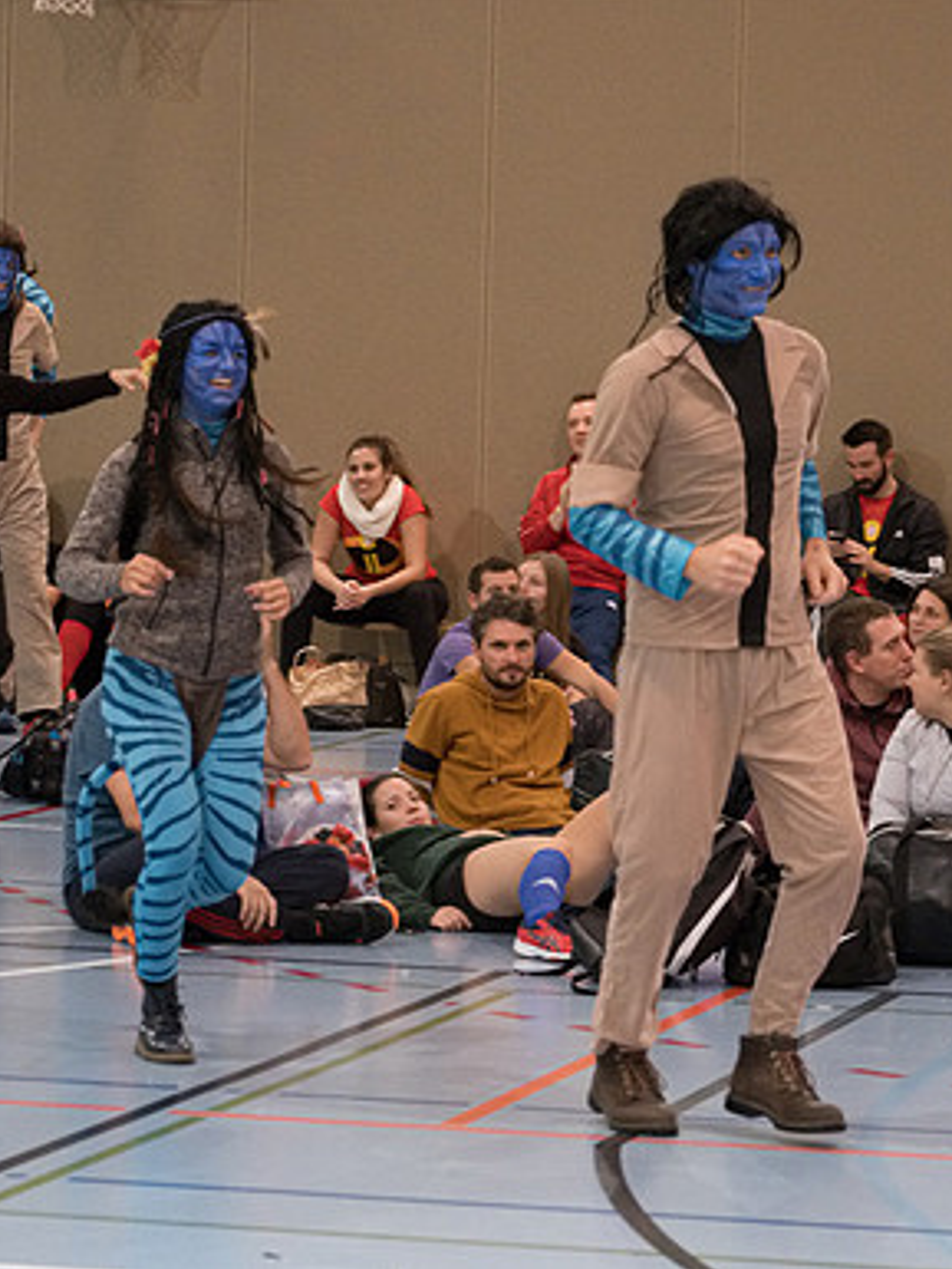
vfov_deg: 11.3
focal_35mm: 175
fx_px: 6414
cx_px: 480
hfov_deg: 8.5
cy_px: 525
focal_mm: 68.7
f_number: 2.8
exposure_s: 1/250
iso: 4000
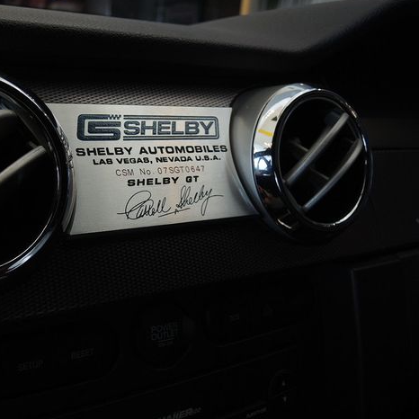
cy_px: 210
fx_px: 466
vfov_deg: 48.5
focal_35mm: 34
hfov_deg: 47.6
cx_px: 138
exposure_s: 1/50
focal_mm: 6
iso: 80
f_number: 2
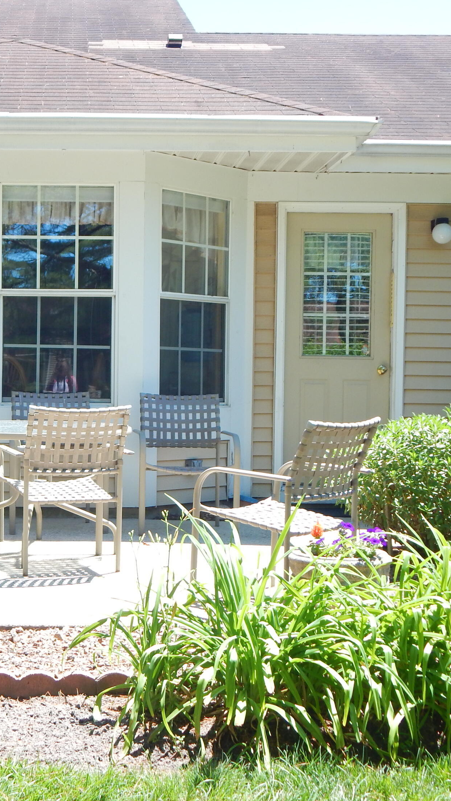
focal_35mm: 56
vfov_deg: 37.2
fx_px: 1190
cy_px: 397
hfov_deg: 21.0
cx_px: 52
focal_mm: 6.8
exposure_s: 1/250
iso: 125
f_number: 3.4
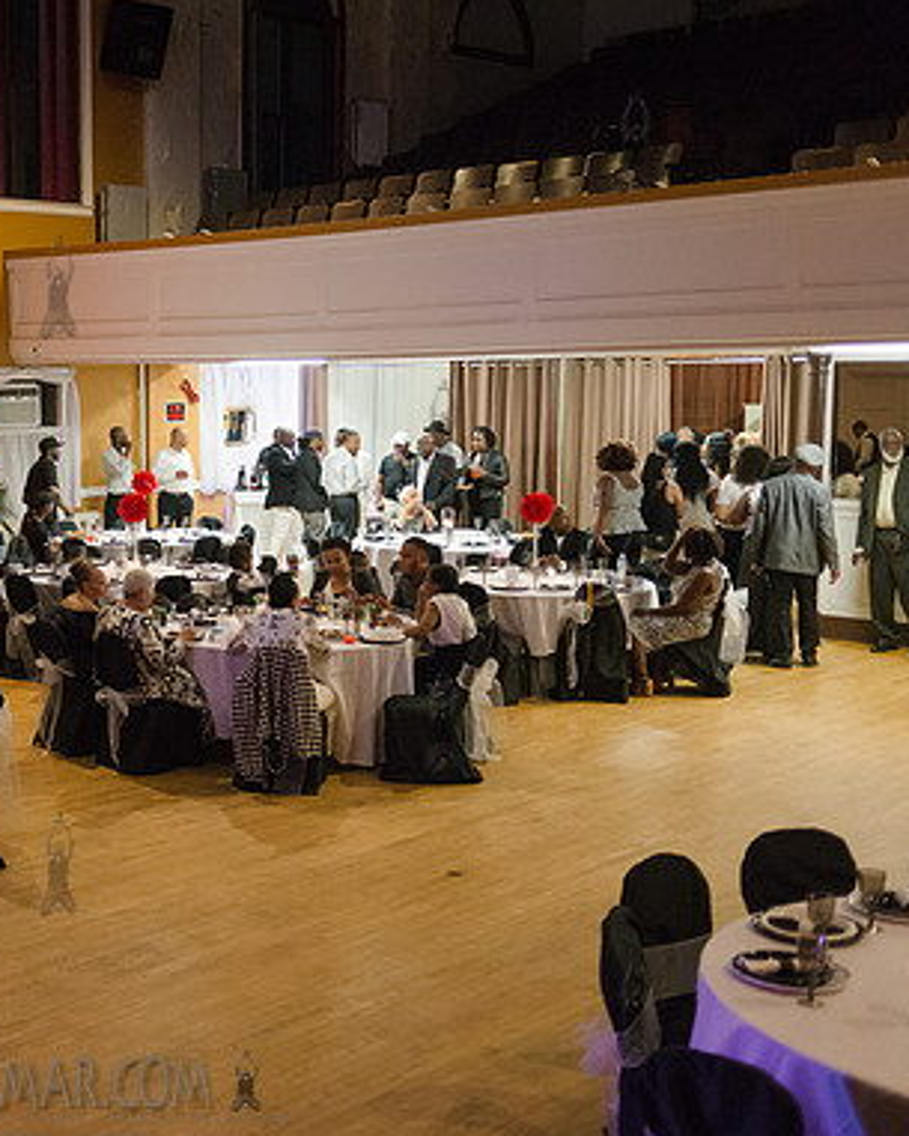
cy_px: 574
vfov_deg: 37.3
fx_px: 1681
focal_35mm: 50
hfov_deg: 28.8
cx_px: 57
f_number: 2.8
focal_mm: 35
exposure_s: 1/160
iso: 4000
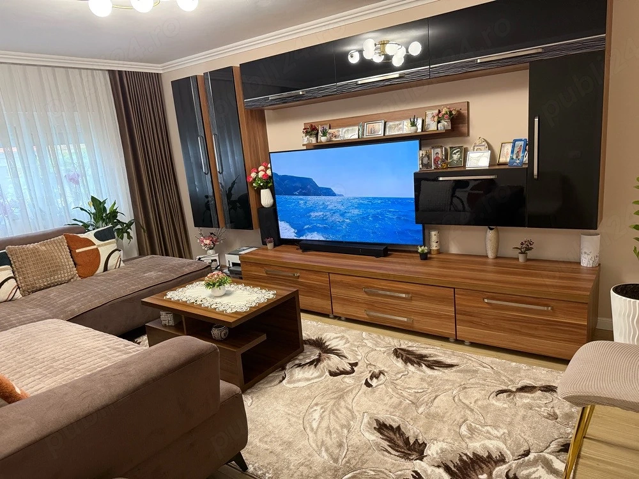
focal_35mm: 24
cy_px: 240
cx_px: 320
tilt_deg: -12.6
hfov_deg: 71.6
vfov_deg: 56.8
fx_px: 443
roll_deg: +5.0
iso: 250
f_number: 1.78
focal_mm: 6.76
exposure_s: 1/60
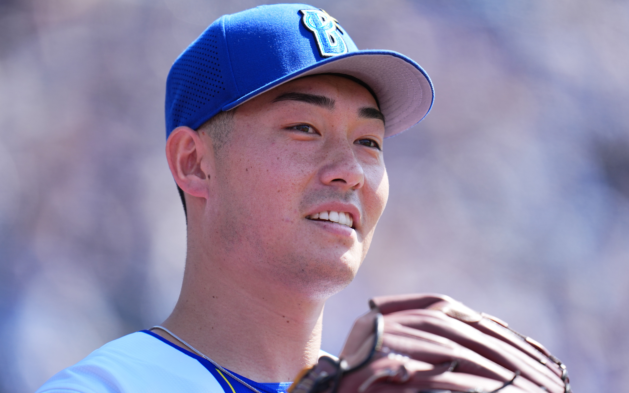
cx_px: 329
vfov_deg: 3.0
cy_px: 215
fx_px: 7628
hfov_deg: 4.7
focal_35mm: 445
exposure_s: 1/2000
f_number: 2.8
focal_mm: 400
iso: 400
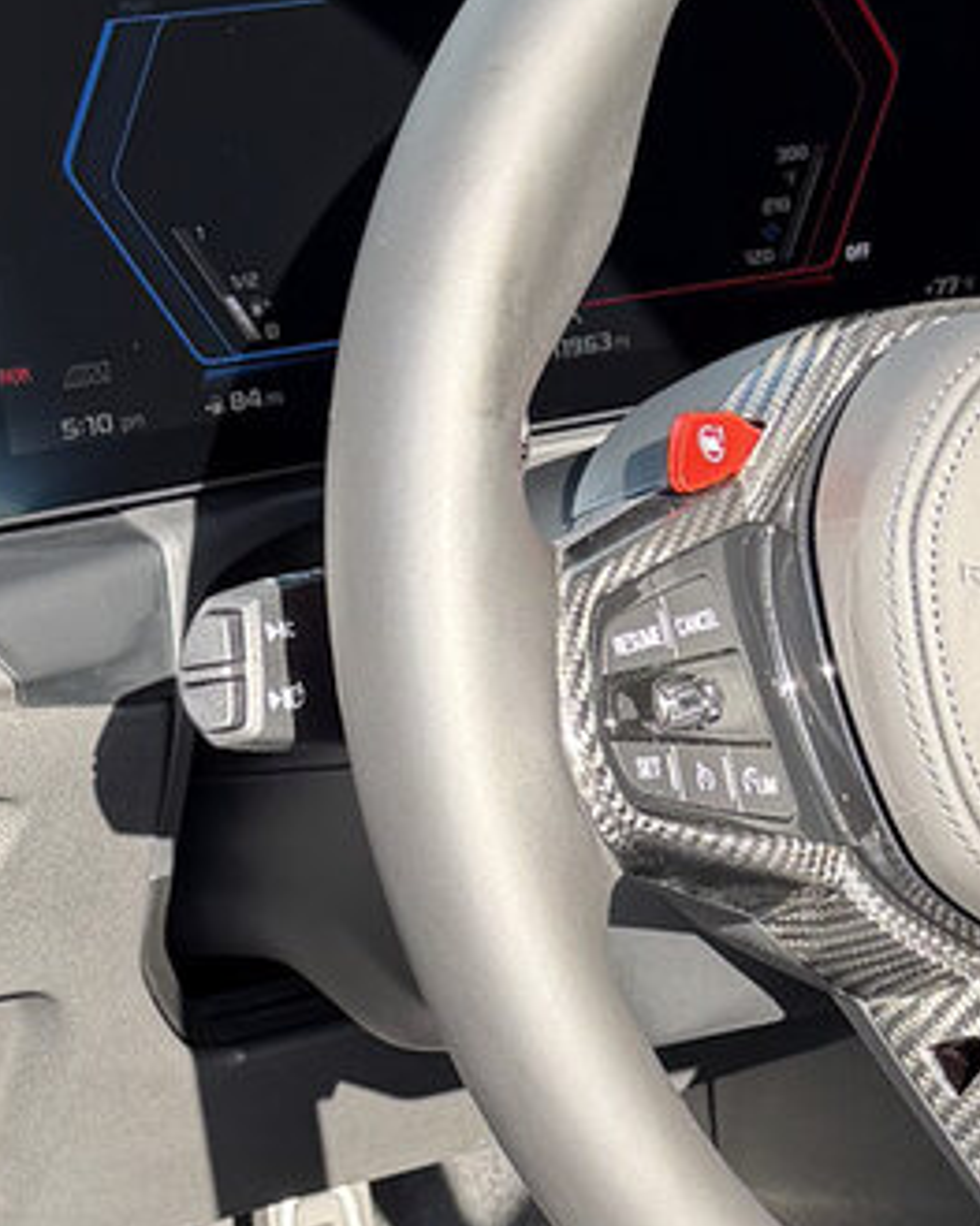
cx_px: 1144
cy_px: 1263
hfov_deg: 13.2
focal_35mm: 114
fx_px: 4135
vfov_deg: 16.5
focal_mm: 6.76
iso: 80
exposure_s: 1/230
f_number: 1.78
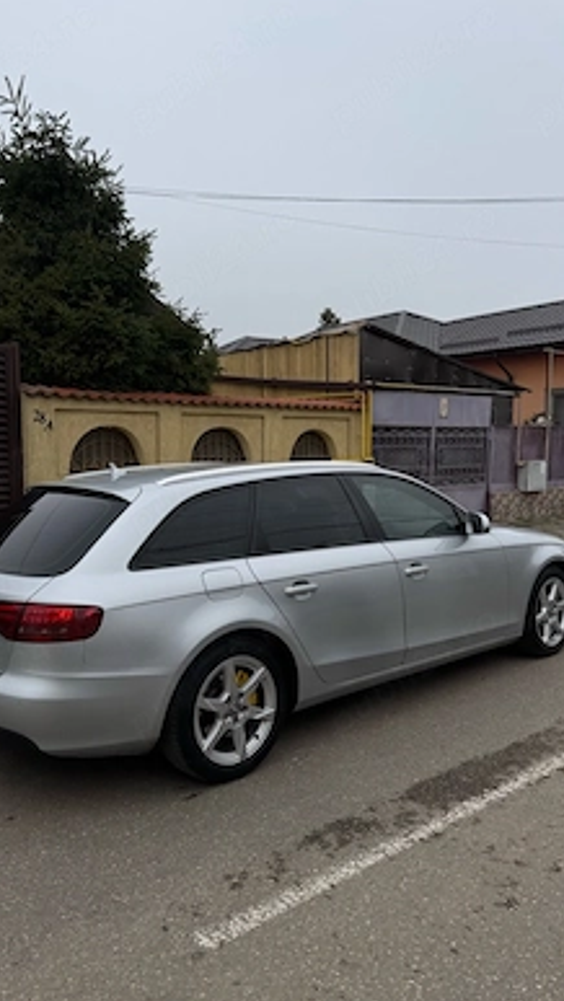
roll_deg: -0.7
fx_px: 717
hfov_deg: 42.9
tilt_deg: -4.0
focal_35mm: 27
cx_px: 264
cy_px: 502
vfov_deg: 69.8
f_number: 1.78
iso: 80
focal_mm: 6.76
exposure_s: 1/150
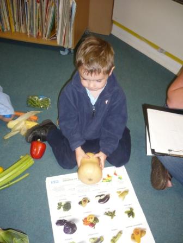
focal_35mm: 35
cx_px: 92
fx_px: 247
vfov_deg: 52.6
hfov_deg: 40.7
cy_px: 122
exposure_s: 1/30
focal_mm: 5.8
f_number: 2.8
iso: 160
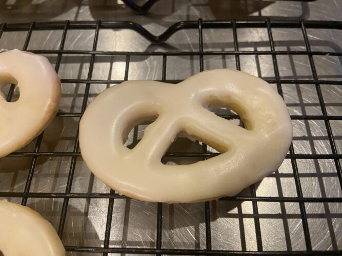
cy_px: 128
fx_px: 247
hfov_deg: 69.4
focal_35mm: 25
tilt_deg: -64.1
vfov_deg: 54.9
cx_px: 171
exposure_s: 1/50
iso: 500
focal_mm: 4.25
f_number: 1.8
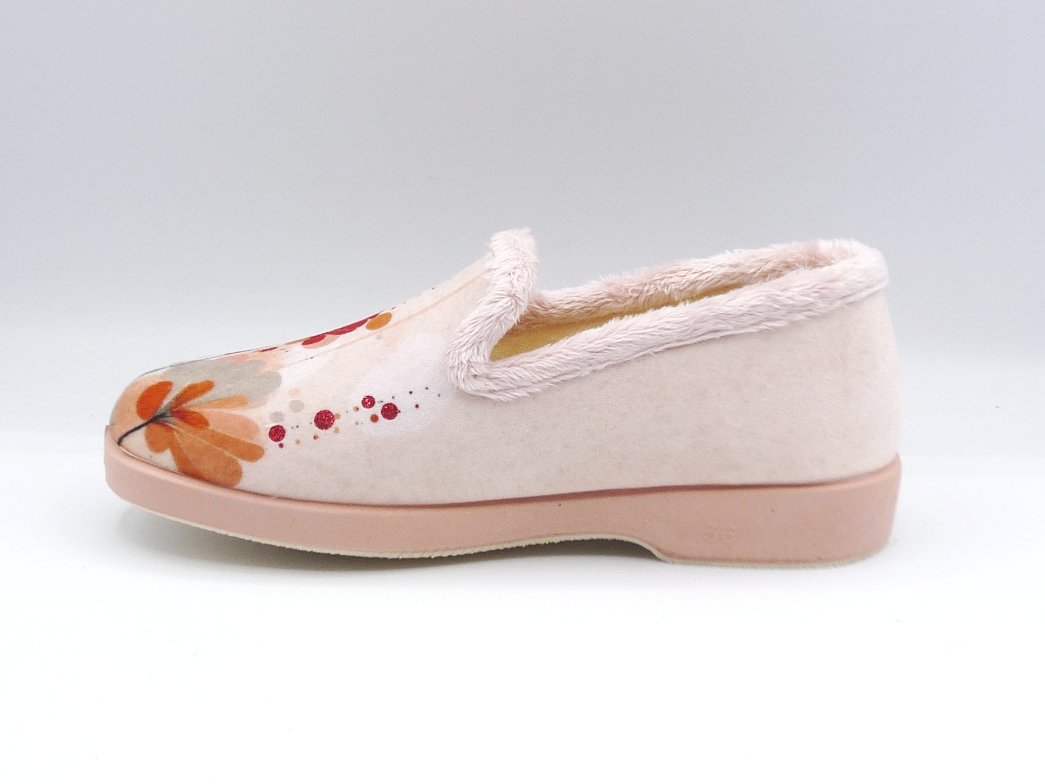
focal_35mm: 59
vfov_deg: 24.8
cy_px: 392
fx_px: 1781
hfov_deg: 32.7
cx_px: 522
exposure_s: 1/200
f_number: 4.5
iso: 100
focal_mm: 6
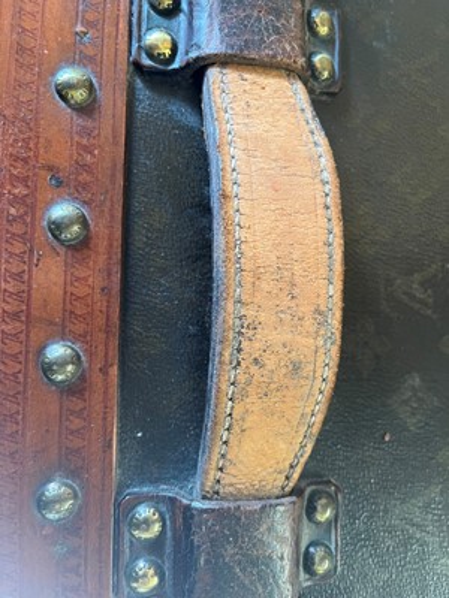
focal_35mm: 26
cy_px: 299
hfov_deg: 53.1
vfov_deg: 67.3
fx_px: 450
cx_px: 224
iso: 160
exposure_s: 1/50
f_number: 1.6
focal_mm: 5.1
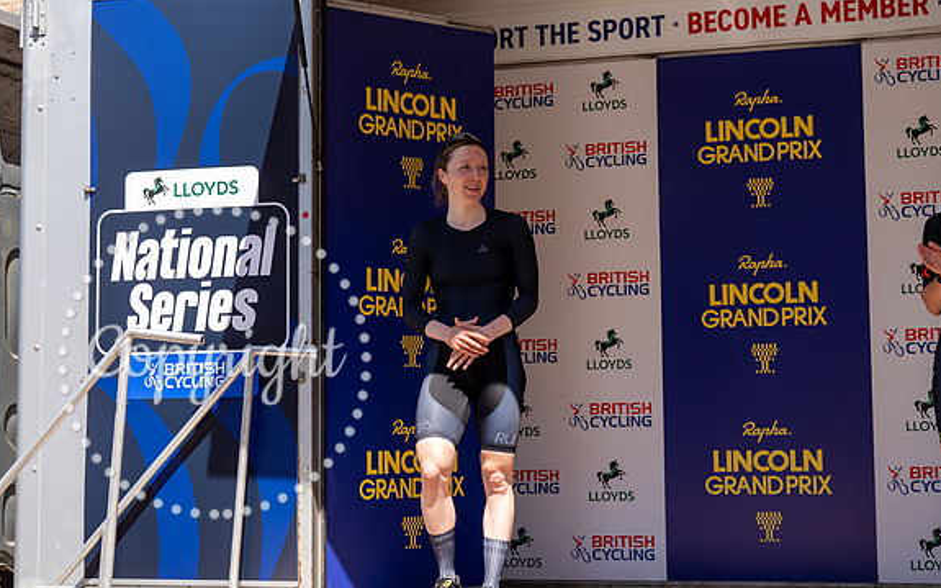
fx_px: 1846
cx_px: 471
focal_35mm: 72
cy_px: 276
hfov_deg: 28.6
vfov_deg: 18.1
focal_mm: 70
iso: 320
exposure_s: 1/1000
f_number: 4
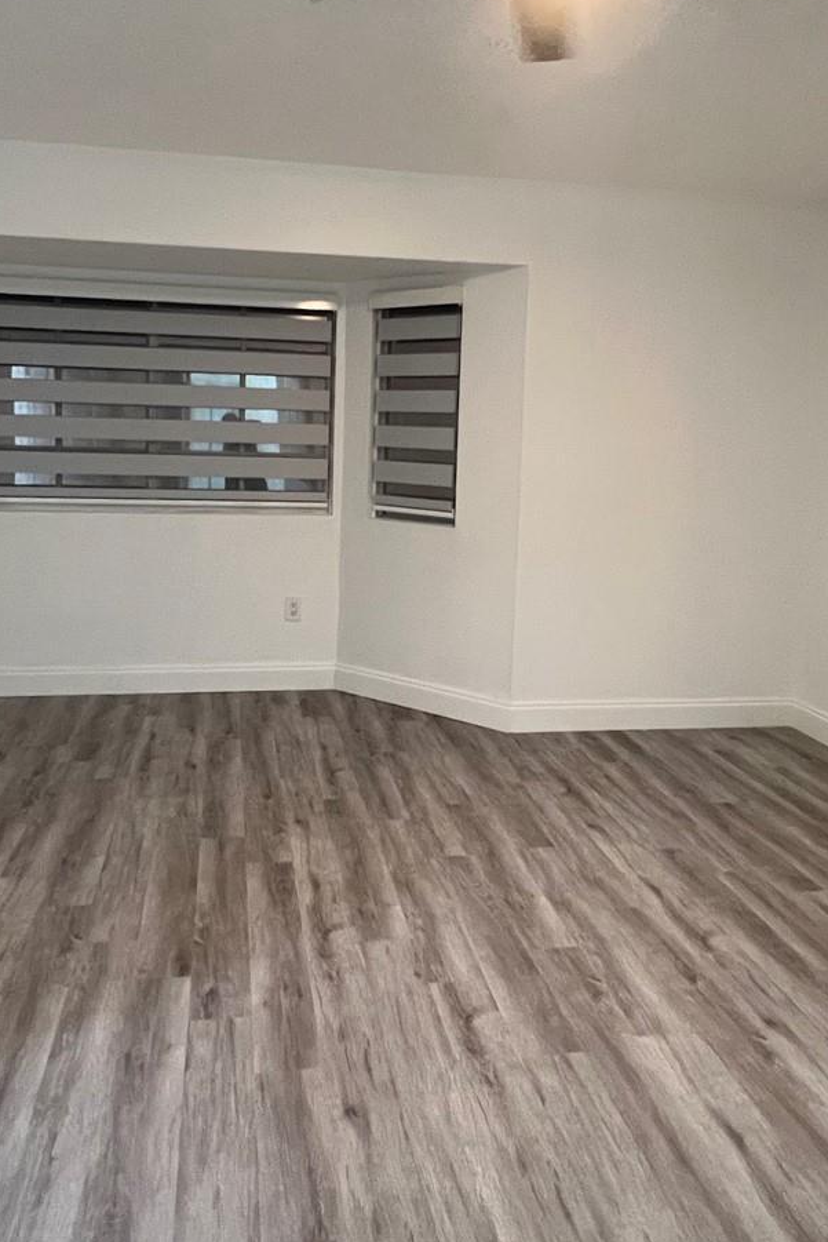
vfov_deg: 73.2
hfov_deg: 53.0
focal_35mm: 24
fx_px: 828
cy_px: 520
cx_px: 368
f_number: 1.8
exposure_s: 1/60
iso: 500
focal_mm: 1.57
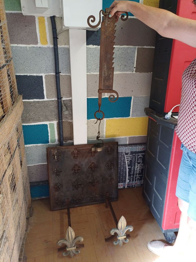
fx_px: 189
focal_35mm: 25
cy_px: 131
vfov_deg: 69.4
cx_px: 98
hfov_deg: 54.9
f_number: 1.8
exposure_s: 1/50
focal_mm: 4.65
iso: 160
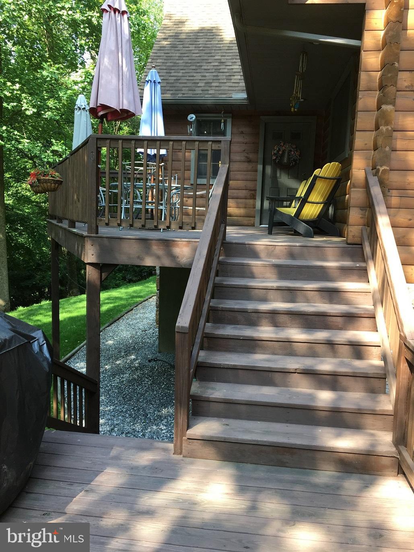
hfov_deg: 48.2
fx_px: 462
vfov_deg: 61.7
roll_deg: -2.0
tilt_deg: -7.9
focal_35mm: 29
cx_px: 207
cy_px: 276
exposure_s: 1/120
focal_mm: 4.15
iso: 32
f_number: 2.2
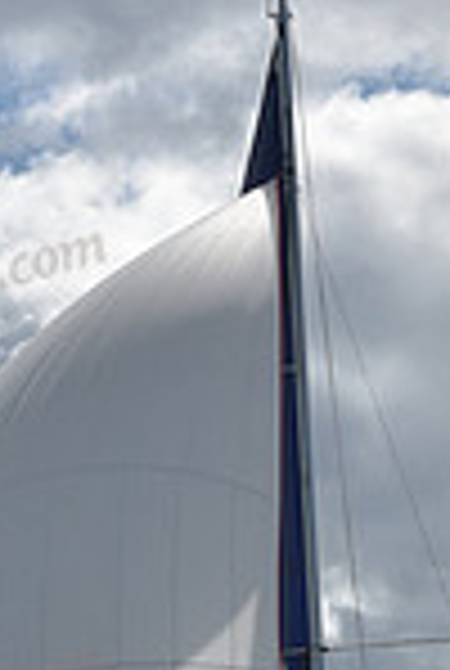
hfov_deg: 5.1
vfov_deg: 7.5
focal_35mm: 272
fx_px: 5076
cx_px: 340
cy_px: 899
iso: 250
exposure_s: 1/1000
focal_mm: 70
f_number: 11
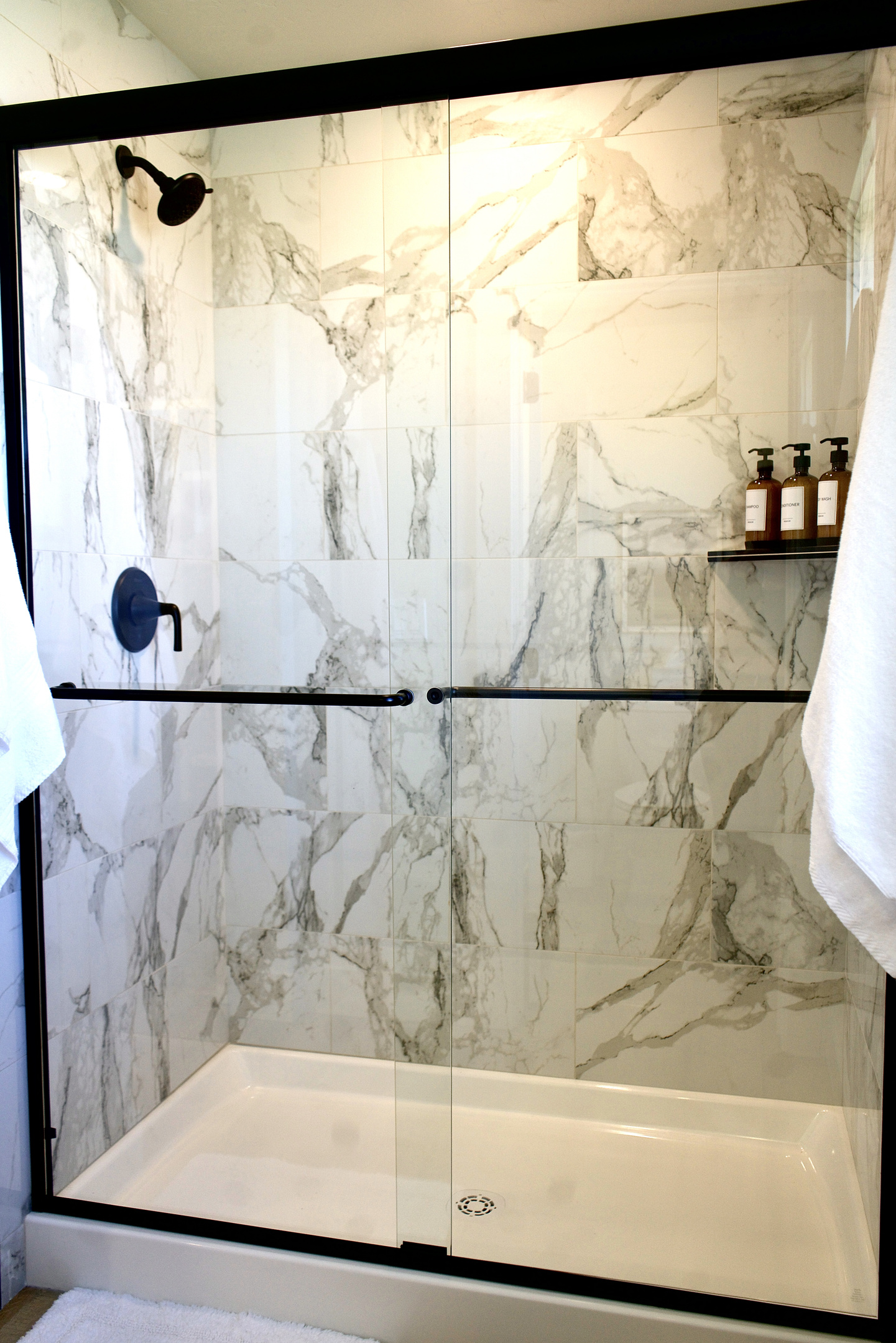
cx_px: 448
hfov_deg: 45.0
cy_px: 672
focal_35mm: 29
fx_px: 1082
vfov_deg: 63.6
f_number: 4
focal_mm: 29
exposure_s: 1/160
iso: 640
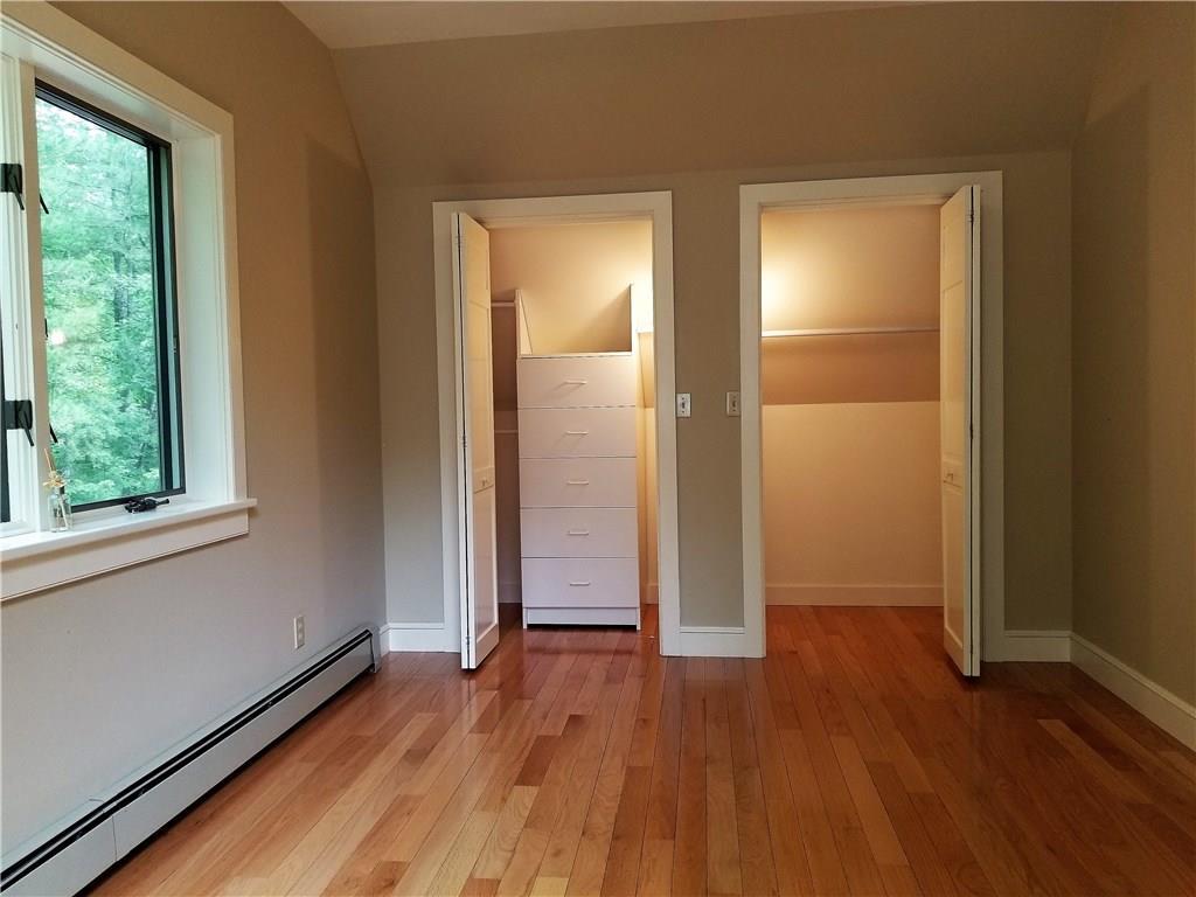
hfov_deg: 67.3
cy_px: 448
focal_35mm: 26
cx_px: 598
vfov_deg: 53.1
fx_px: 898
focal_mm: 4.25
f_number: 1.7
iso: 100
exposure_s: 1/120
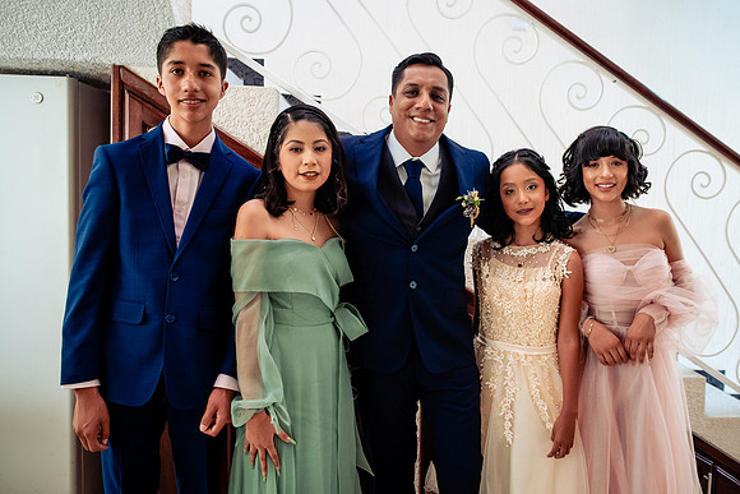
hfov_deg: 62.4
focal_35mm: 30
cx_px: 406
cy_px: 233
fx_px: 610
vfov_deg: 44.1
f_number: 3.2
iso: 1600
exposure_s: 1/80
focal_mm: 27
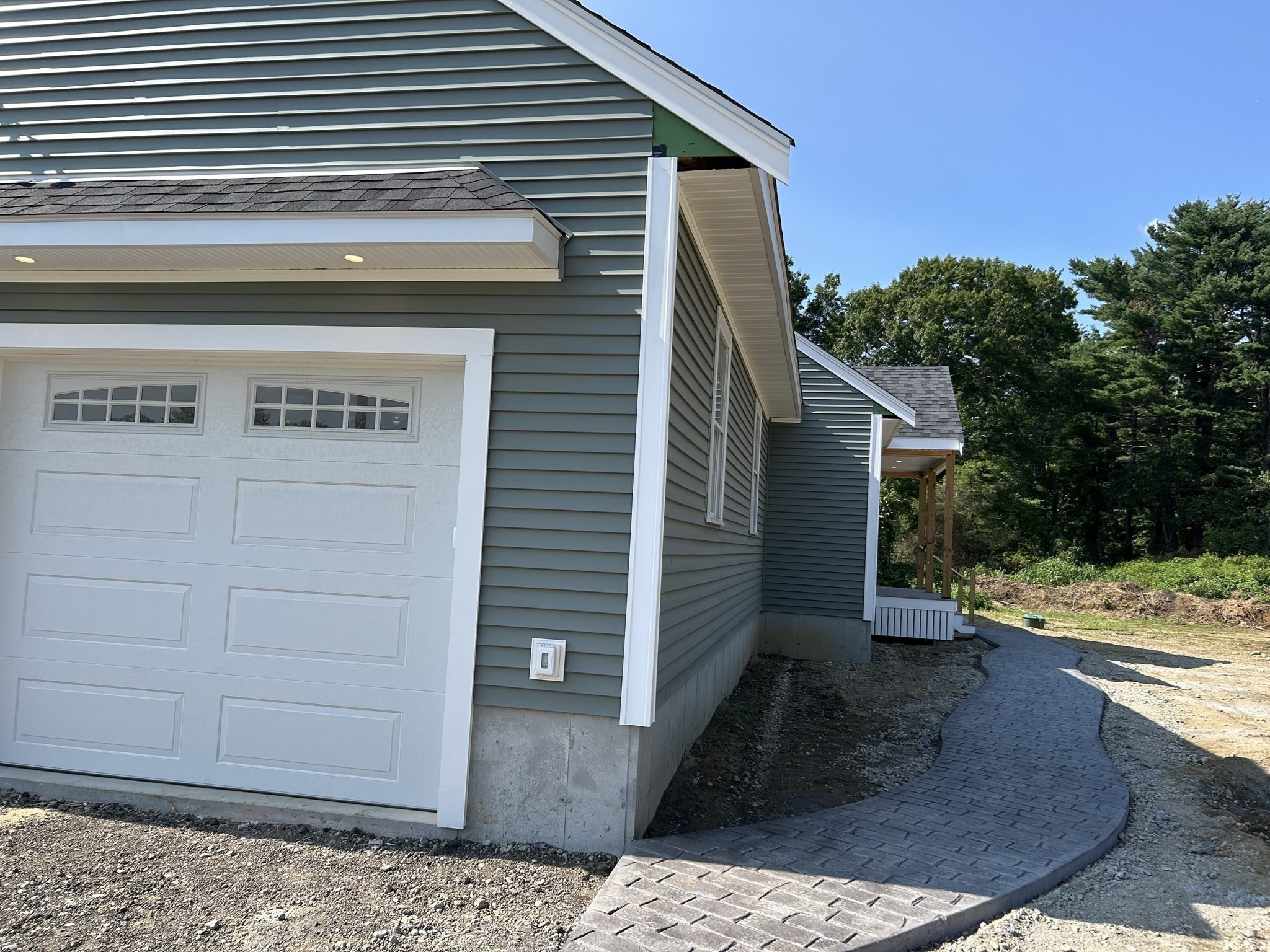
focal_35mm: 26
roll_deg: -3.1
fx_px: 954
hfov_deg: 67.3
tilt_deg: +3.2
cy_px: 476
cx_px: 635
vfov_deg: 53.1
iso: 50
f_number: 1.5
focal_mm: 5.7
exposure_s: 1/2353
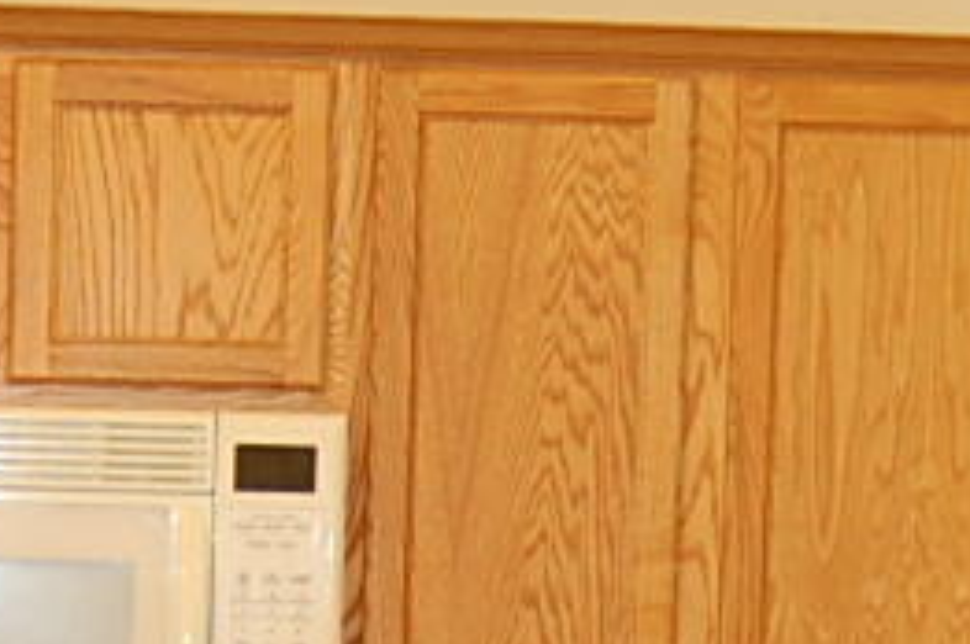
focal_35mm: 172
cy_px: 1388
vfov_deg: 7.6
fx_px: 4629
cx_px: 63
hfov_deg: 11.9
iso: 400
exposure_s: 1/60
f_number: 3.8
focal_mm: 20
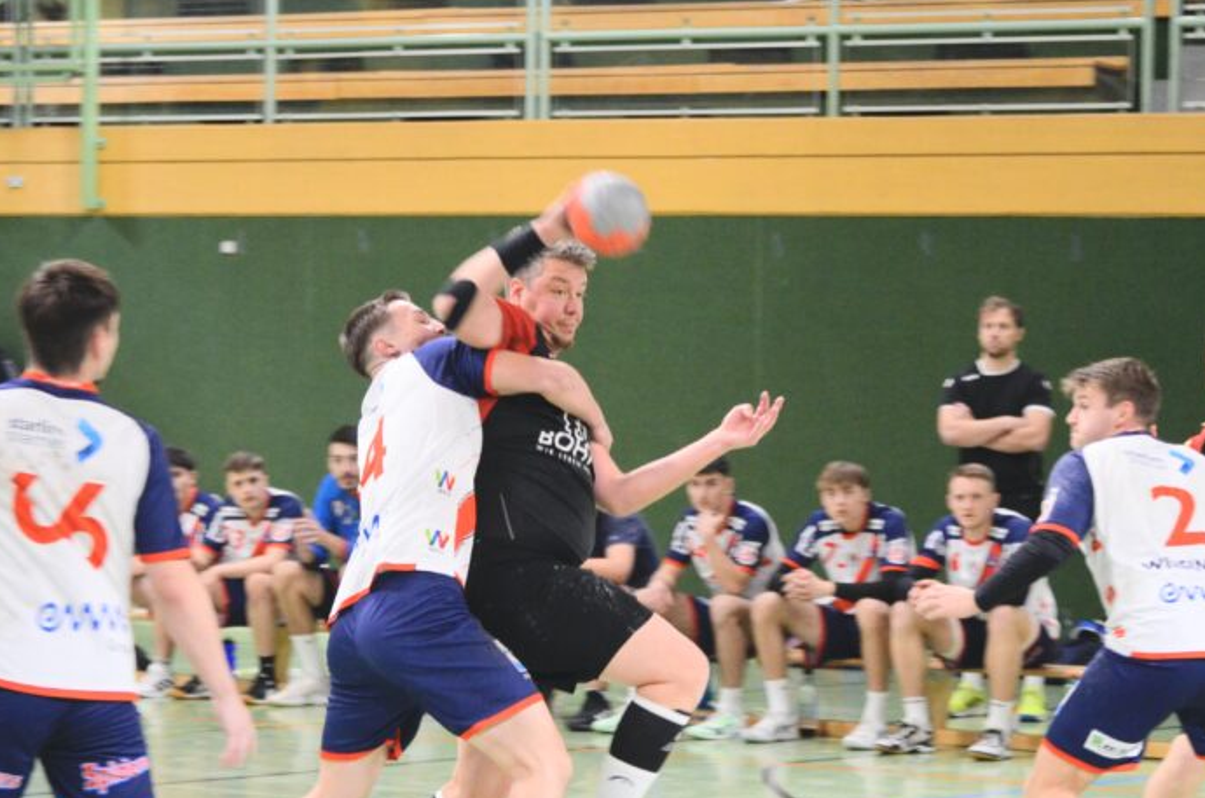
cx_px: 665
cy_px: 534
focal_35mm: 138
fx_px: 4610
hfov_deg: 14.9
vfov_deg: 9.9
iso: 1600
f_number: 4.2
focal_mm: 62
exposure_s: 1/200
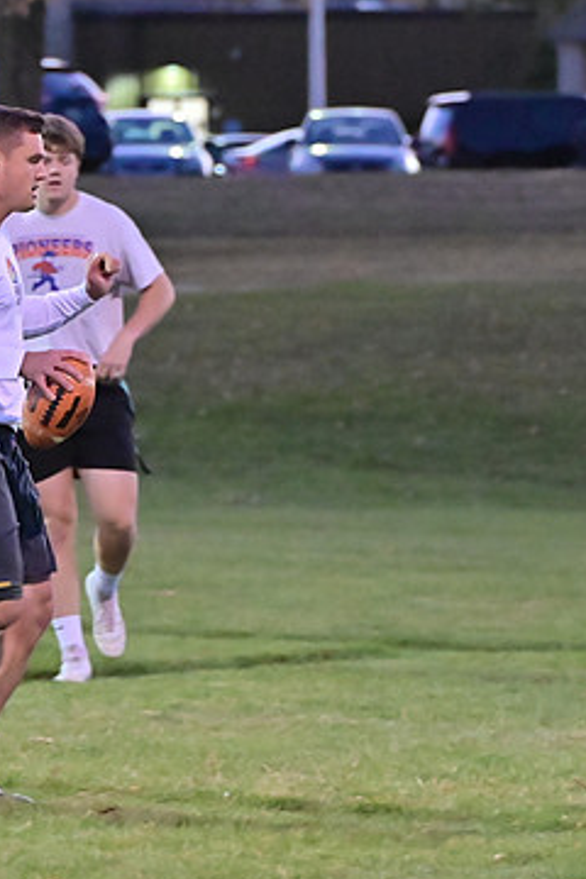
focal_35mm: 314
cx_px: 32
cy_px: 429
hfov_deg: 4.4
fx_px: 7666
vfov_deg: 6.6
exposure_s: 1/400
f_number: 4
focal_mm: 130
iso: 6400
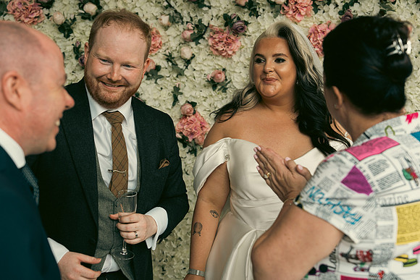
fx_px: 595
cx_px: 210
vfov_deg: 26.5
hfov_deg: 38.9
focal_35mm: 51
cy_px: 140
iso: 250
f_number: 3.5
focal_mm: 51
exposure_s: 1/160
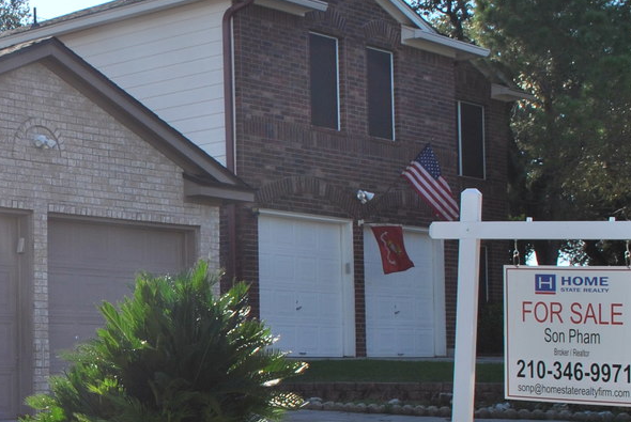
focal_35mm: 82
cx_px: -57
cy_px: 324
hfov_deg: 23.3
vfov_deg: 16.6
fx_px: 1439
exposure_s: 1/200
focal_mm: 20
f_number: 10
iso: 100
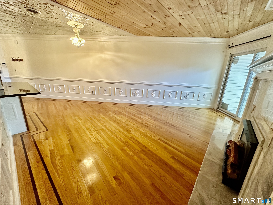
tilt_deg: -16.7
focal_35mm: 14
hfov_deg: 102.1
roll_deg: -2.3
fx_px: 110
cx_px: 136
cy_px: 102
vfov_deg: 85.7
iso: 320
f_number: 2.2
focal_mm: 2.22
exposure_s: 1/60
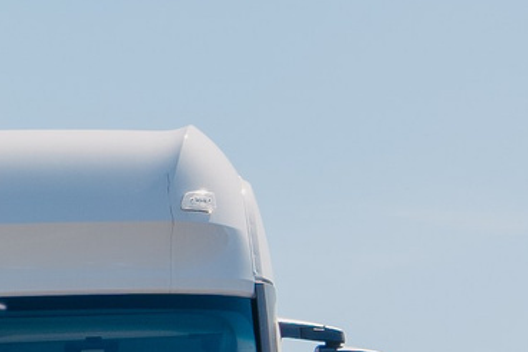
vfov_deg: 5.5
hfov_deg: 7.6
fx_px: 3564
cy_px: 739
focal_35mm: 243
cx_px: -964
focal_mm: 35
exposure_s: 1/160
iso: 160
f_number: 11
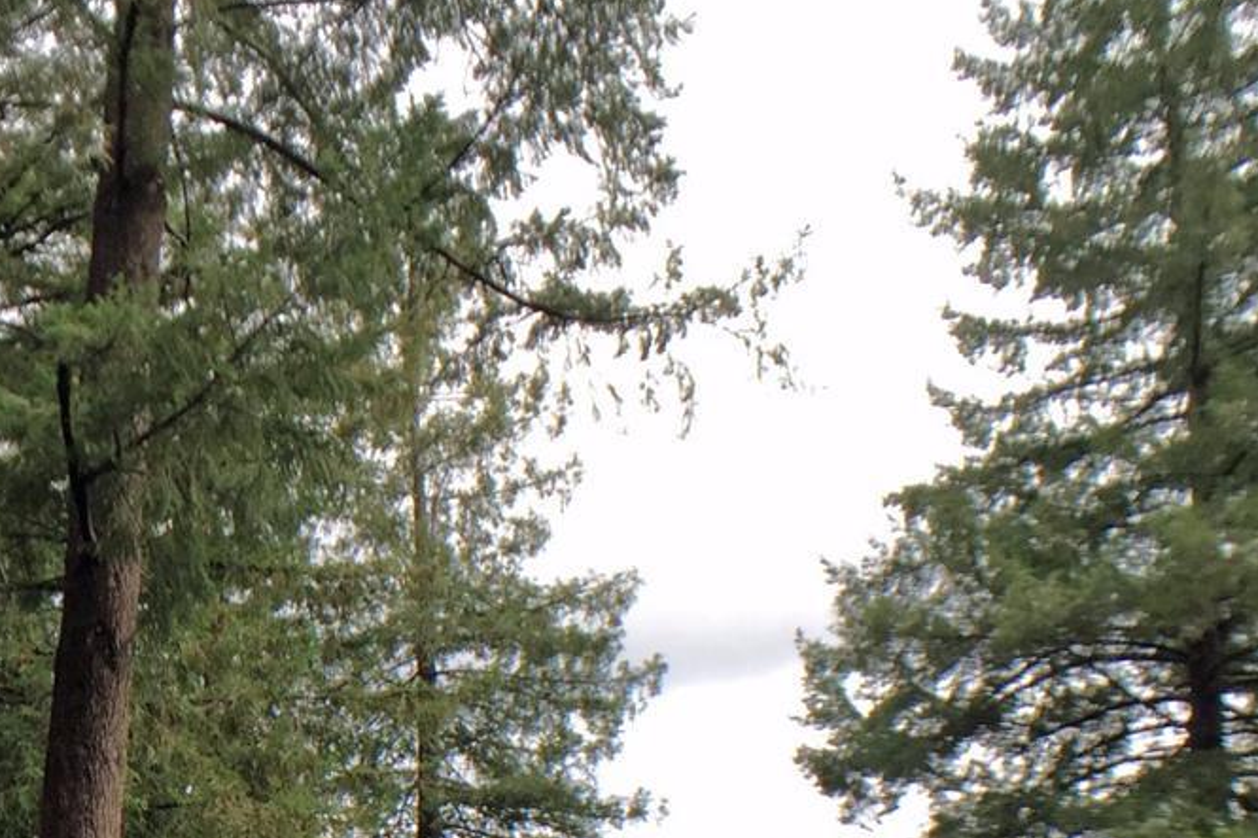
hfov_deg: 27.3
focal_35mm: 68
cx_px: -104
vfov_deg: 18.8
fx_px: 2375
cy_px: 1023
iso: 32
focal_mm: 4.15
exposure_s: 1/384
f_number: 2.2
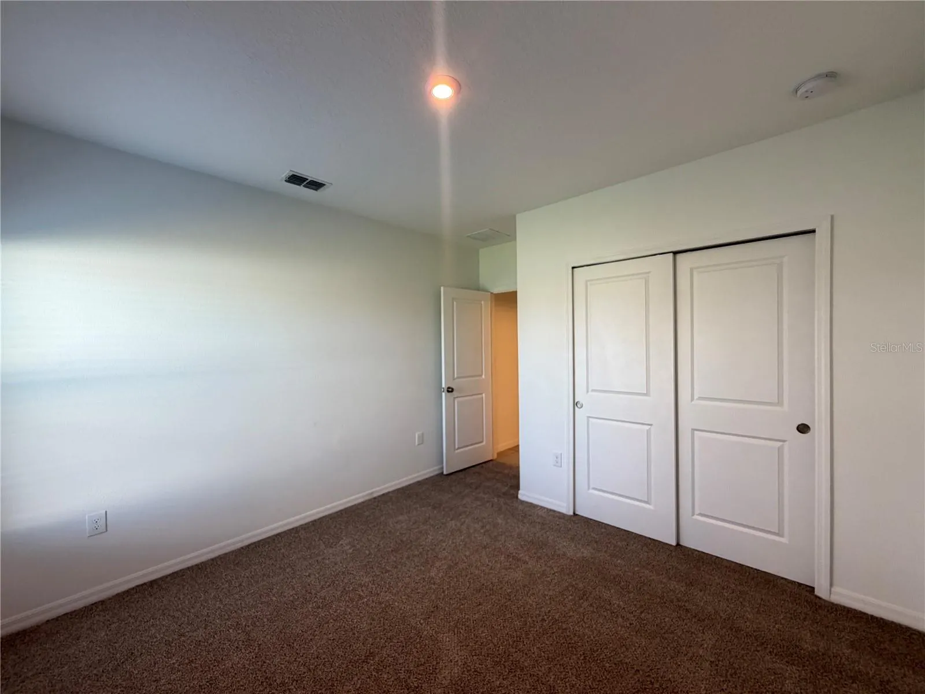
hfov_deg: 102.1
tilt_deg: -0.3
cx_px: 462
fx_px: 374
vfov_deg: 85.7
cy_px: 347
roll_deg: +0.9
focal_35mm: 14
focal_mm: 2.22
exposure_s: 1/60
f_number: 2.2
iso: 200
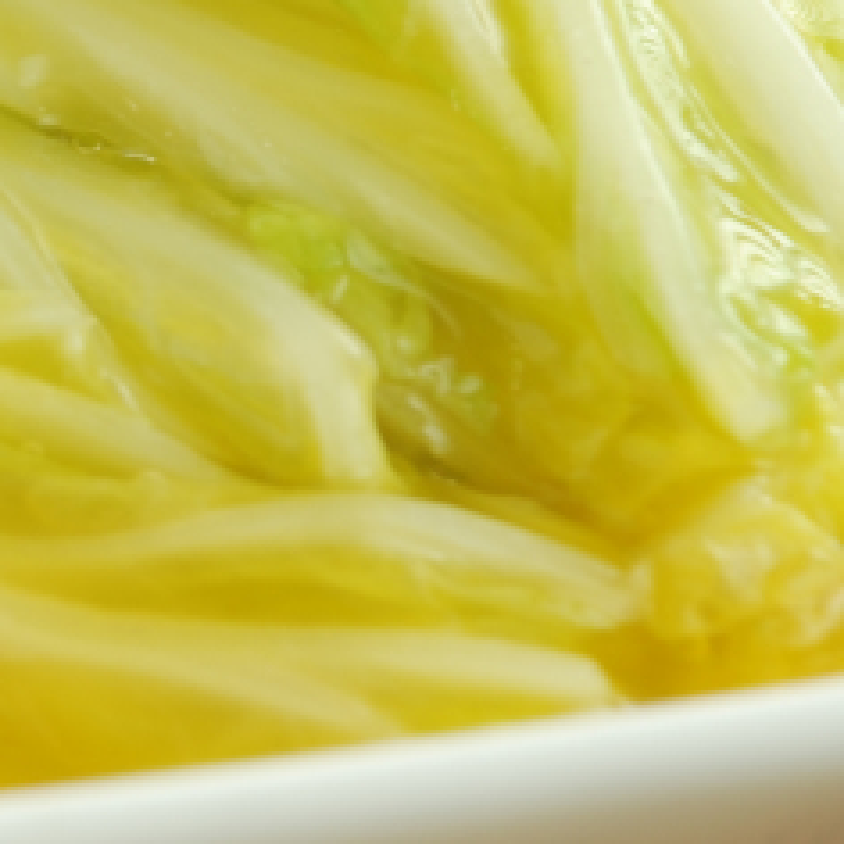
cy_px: -70
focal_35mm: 470
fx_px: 12961
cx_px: -465
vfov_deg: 3.7
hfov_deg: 3.7
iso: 100
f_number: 7.1
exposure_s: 1/1.3
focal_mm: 85
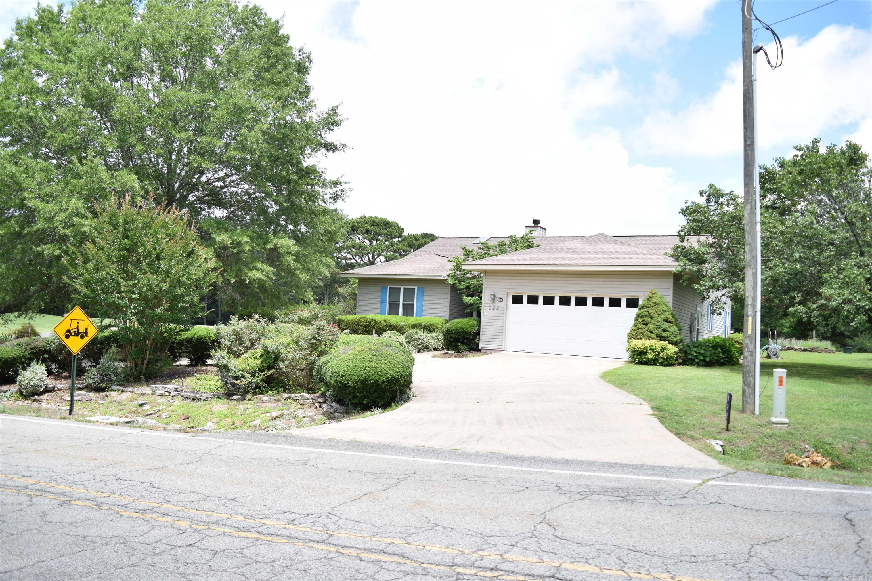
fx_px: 727
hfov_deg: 61.9
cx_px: 436
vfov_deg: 43.6
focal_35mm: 30
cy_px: 290
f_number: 3.5
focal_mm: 20
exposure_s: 1/400
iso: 100
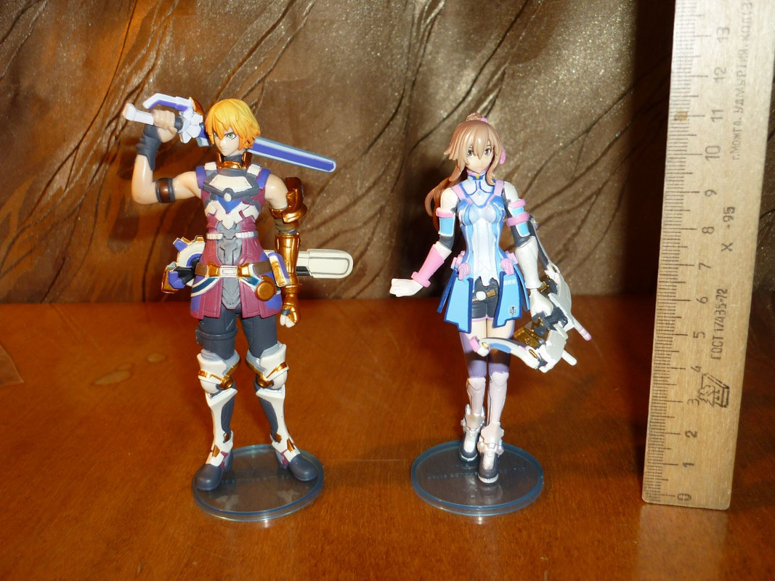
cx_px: 388
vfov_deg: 42.9
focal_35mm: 33
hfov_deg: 55.4
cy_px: 290
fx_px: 739
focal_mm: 5.5
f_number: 2.8
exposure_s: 1/30
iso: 100
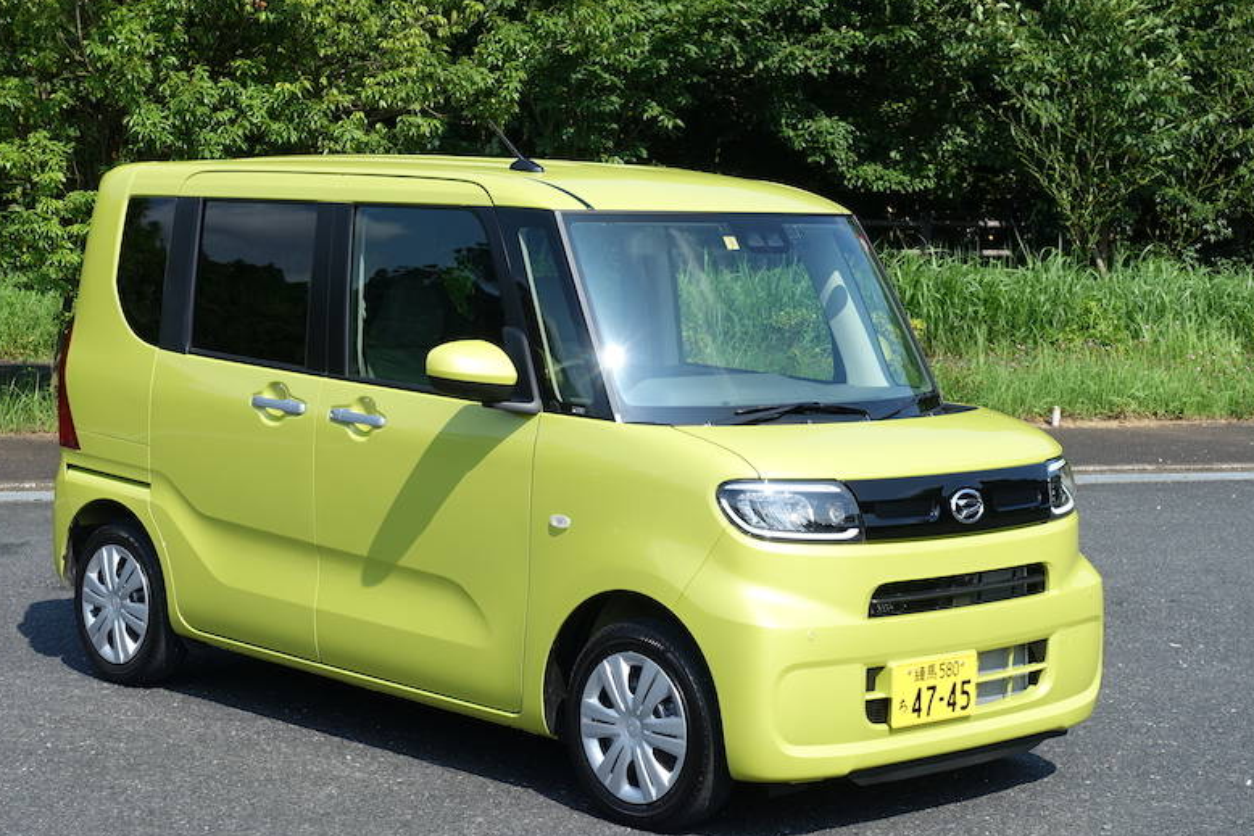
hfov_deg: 27.3
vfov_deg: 18.4
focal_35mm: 74
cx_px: 553
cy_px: 425
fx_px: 2578
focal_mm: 23.53
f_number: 5.6
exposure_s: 1/400
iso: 125
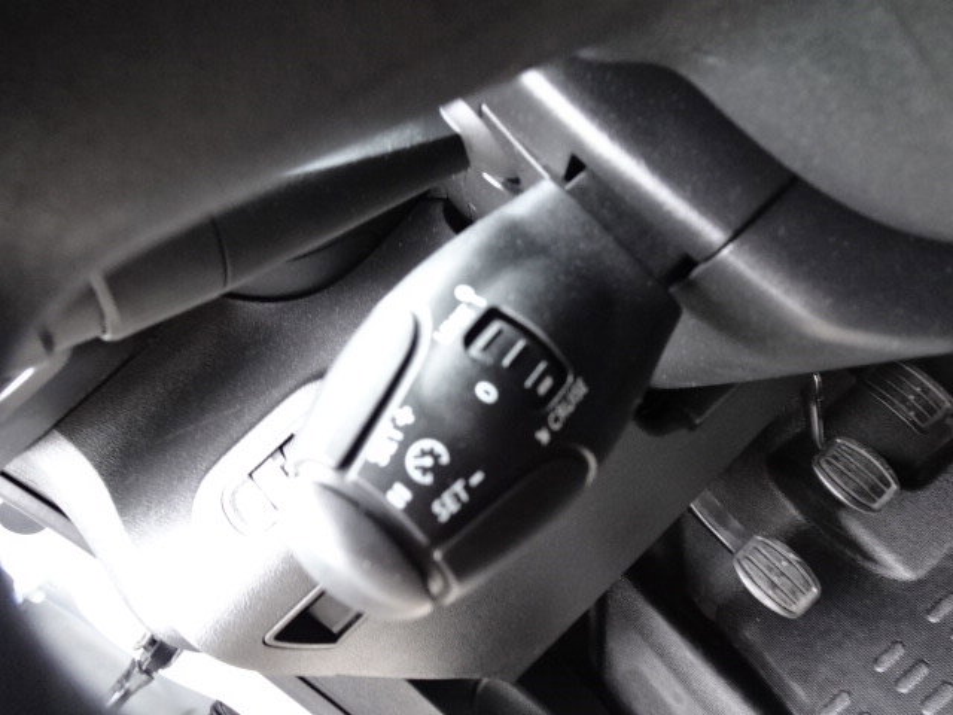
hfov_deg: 71.6
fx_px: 661
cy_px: 358
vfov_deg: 56.8
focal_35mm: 24
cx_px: 476
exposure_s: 1/15
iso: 800
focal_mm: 4.25
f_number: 3.5
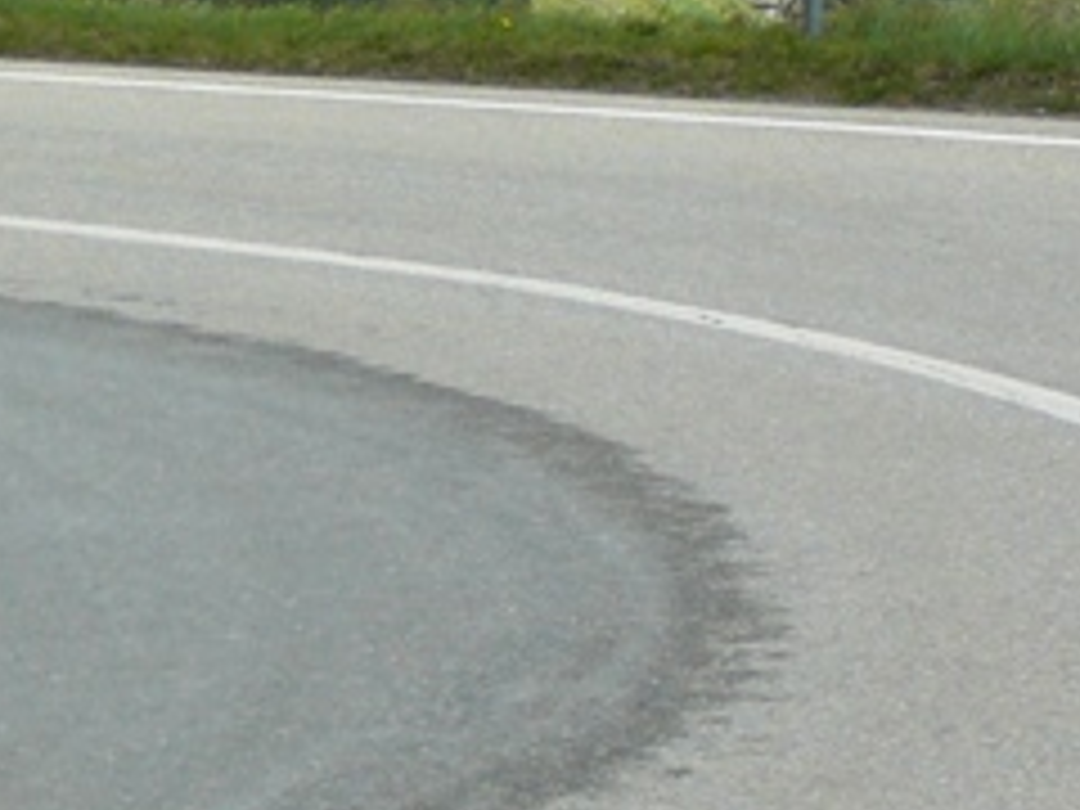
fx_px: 8517
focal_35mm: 273
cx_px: -531
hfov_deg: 7.1
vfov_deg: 5.4
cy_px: 320
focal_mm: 12.2
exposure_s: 1/500
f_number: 3.8
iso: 80
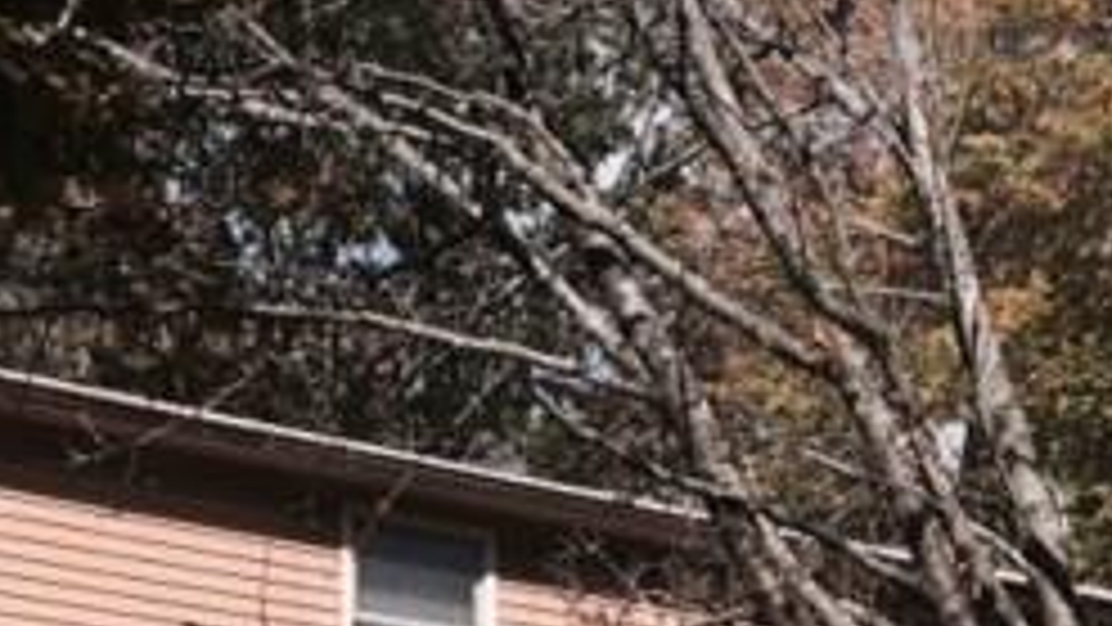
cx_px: 419
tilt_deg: +7.4
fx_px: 2418
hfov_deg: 25.8
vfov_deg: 13.5
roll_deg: +1.9
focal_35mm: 82
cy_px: 1067
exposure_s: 1/1466
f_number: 2.2
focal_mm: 4.15
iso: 32
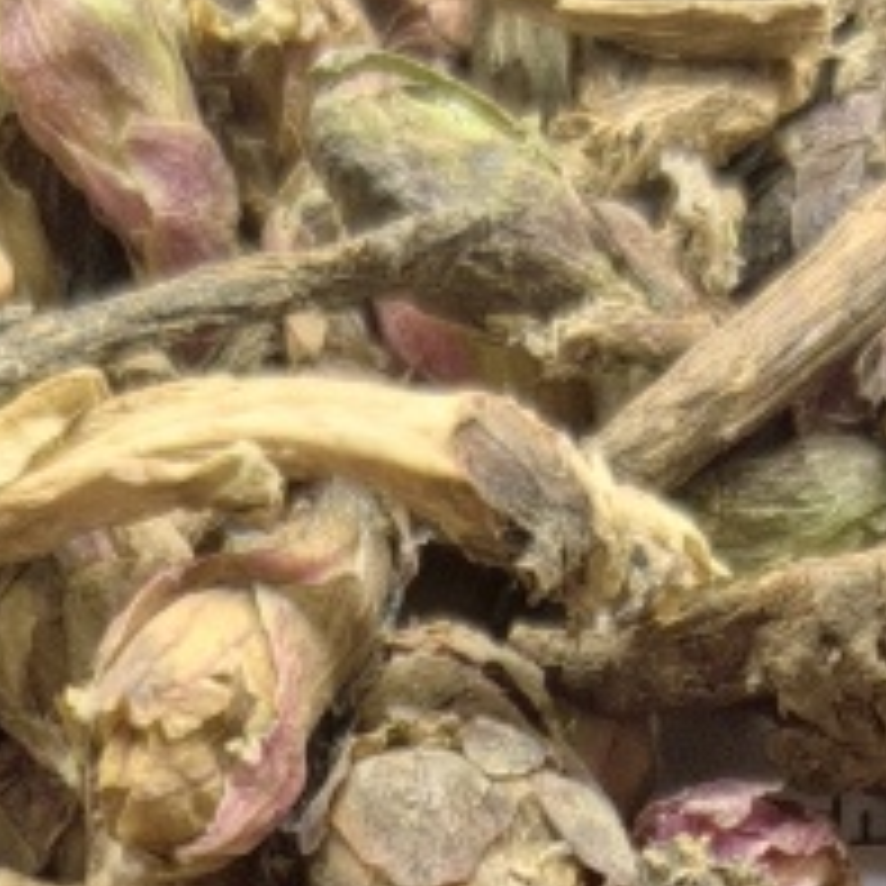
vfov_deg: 12.3
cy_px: 1644
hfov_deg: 13.5
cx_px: 360
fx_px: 3736
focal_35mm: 129
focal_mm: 6.98
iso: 1600
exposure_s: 1/574
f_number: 2
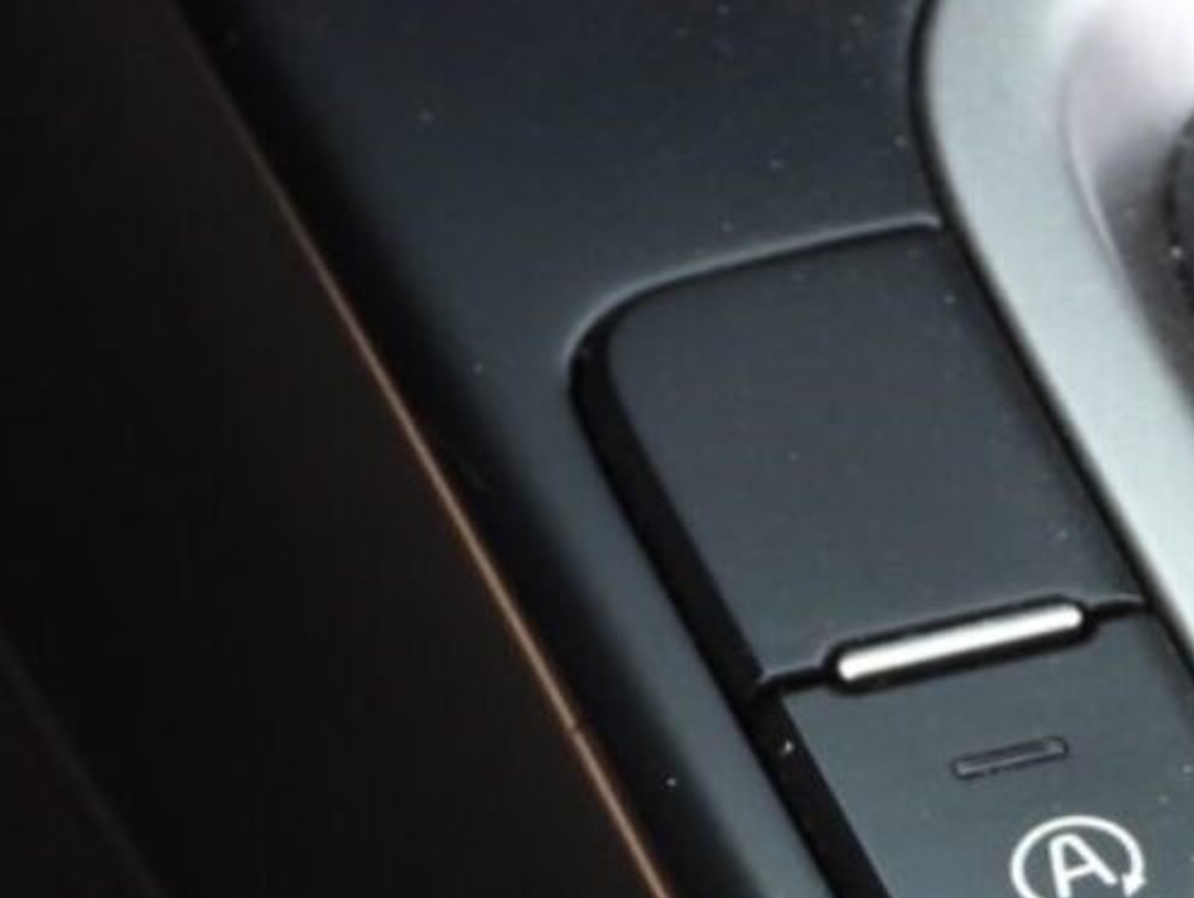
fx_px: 16189
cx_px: 1218
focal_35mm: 469
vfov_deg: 3.2
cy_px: 1103
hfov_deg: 4.2
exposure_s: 1/60
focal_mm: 26.1
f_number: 4
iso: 180
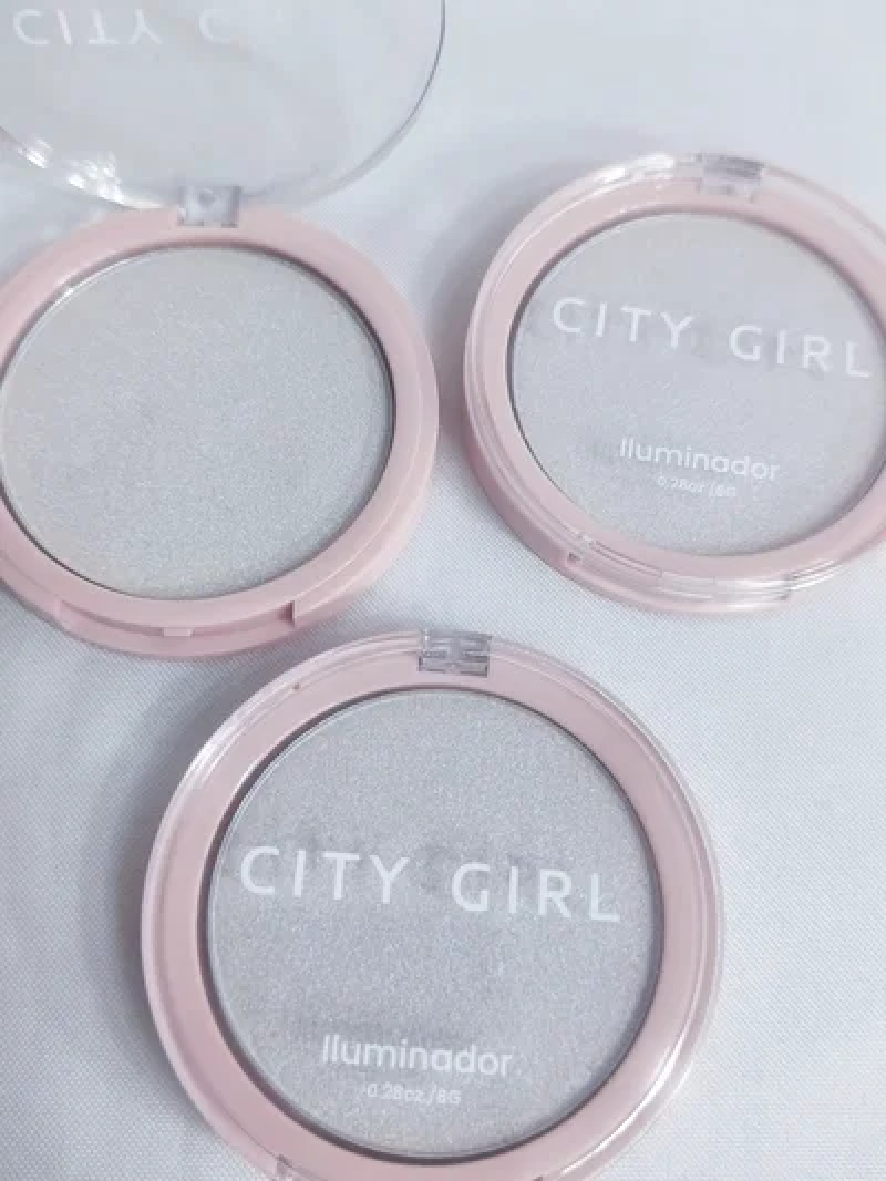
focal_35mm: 30
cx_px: 443
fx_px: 1023
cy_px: 590
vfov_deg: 60.0
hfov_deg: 46.8
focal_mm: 6.18
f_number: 1.65
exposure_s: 1/99.9
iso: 400
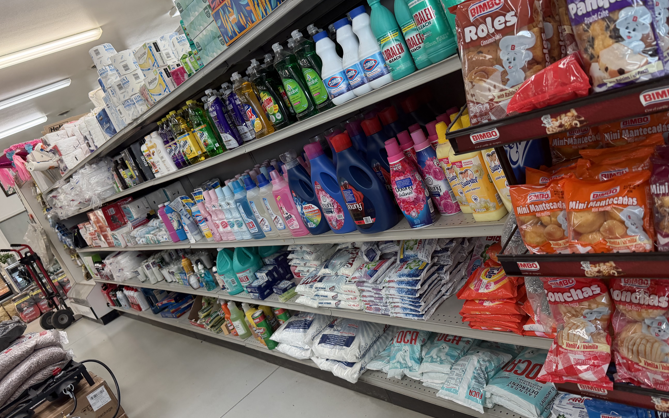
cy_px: 183
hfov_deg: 66.4
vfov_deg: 44.5
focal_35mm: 28
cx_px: 348
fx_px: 511
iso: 200
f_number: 1.78
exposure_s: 1/121
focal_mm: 6.76
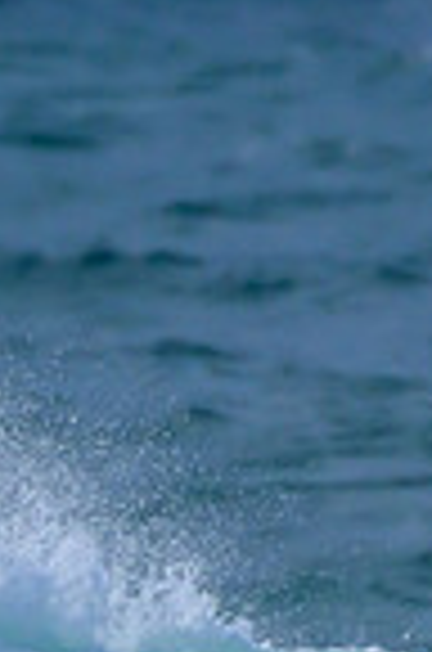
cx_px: -284
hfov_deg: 0.3
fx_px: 72594
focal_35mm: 4014
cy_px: 825
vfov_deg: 0.5
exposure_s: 1/2500
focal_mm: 1000
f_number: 11
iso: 1000
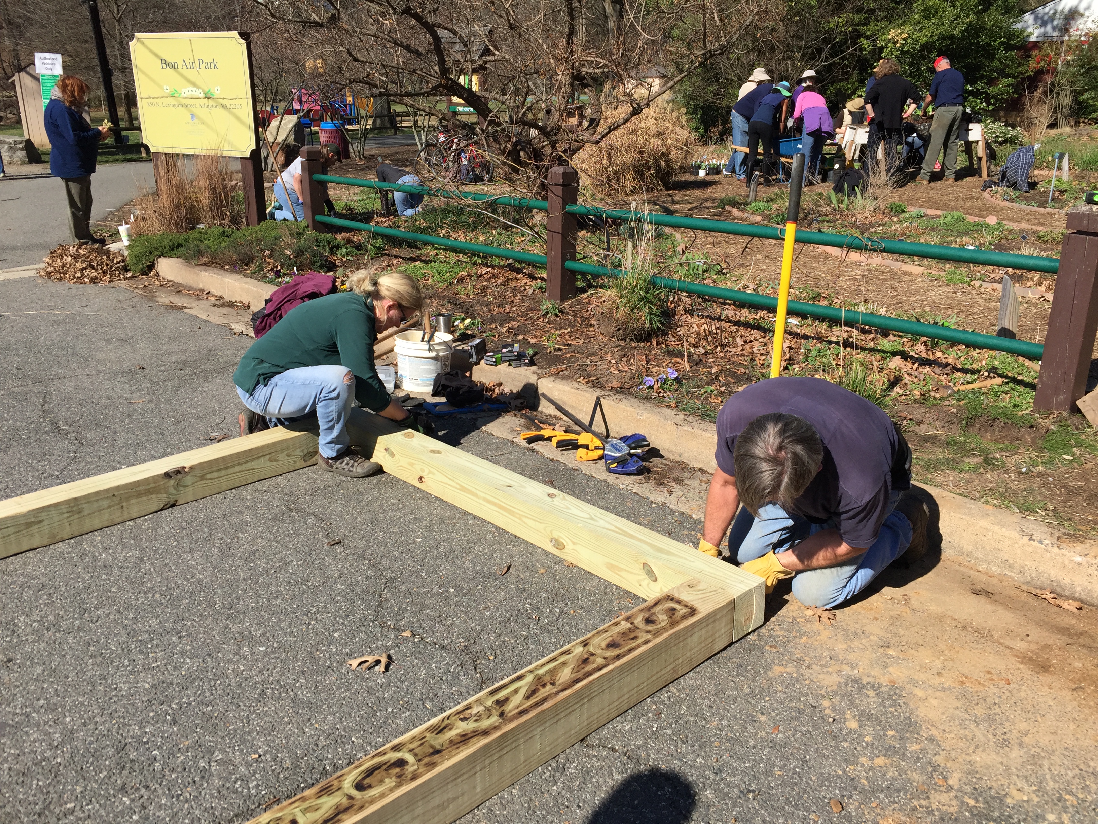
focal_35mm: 29
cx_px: 549
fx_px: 920
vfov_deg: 48.2
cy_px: 412
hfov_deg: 61.7
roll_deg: +0.2
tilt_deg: -19.4
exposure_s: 1/2083
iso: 32
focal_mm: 4.15
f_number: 2.2
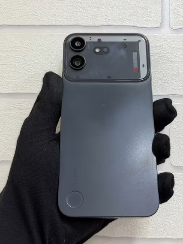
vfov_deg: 35.5
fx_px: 380
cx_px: 100
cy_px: 110
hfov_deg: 27.0
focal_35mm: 54
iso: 50
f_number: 1.78
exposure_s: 1/50
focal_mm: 6.76
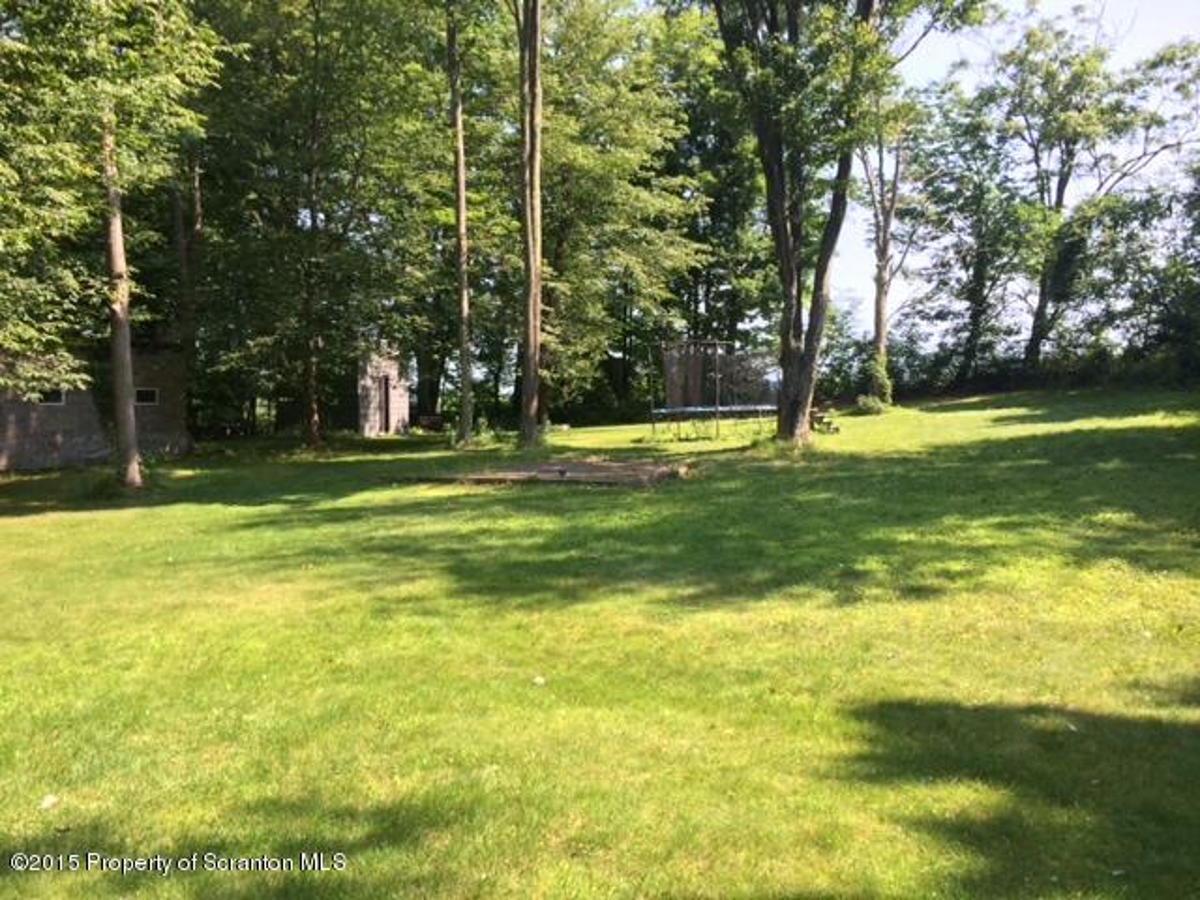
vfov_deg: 46.8
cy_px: 450
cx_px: 600
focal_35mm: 30
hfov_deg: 60.0
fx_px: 1040
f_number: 2.2
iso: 32
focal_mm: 4.12
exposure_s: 1/507
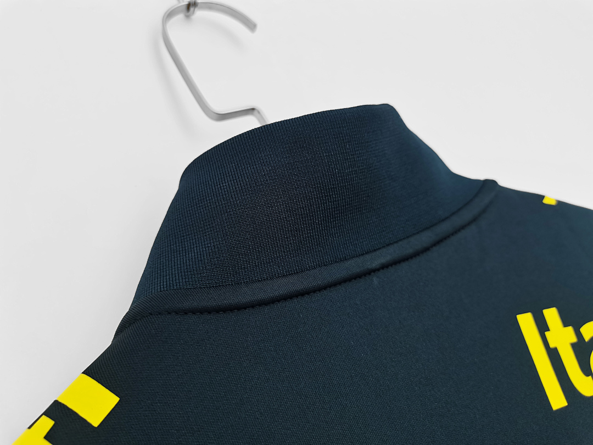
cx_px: 296
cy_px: 222
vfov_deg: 53.1
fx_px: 445
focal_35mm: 26
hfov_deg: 67.3
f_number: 1.8
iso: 320
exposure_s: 1/120
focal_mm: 5.58
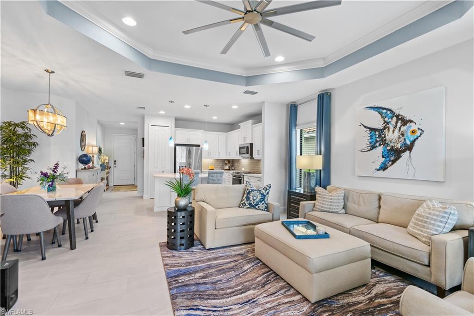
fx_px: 211
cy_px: 158
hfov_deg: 96.8
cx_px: 237
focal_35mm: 16
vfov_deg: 73.7
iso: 400
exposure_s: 1/20
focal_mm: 16
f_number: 8
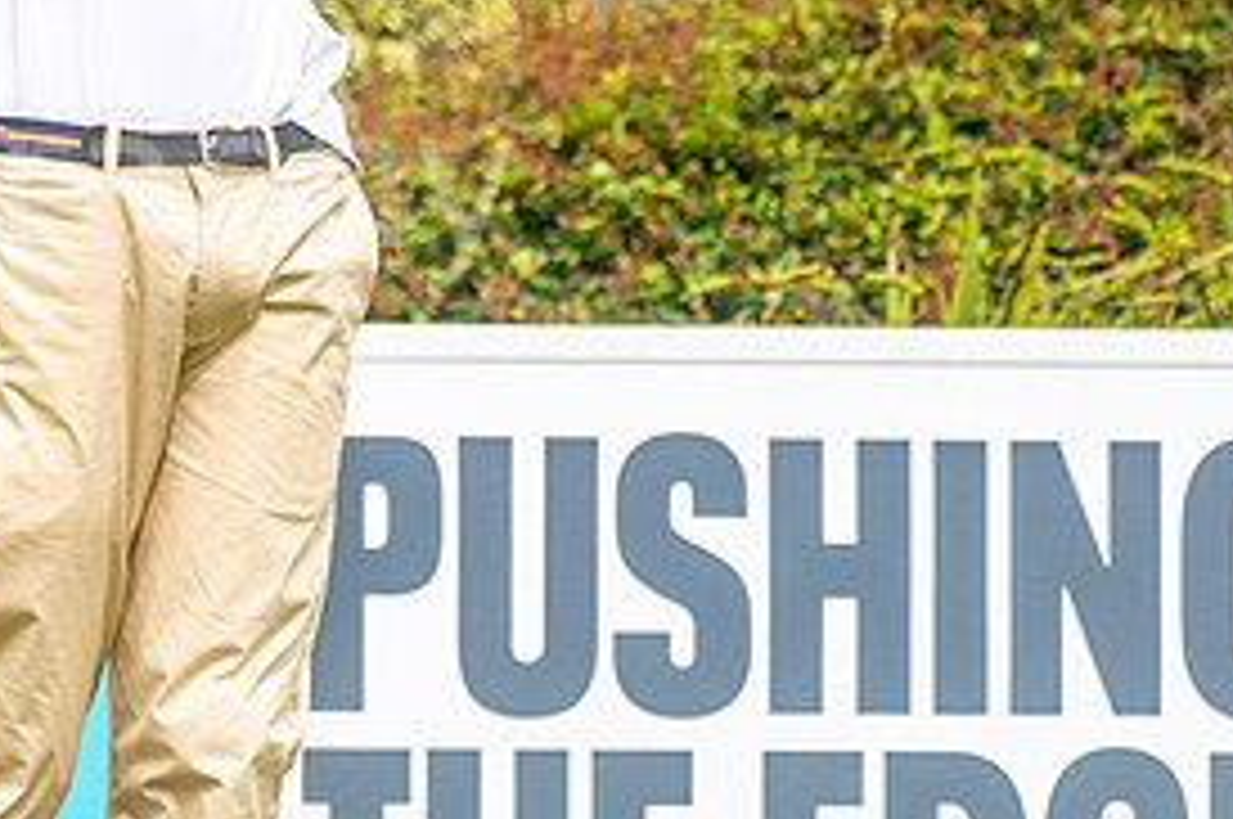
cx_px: -289
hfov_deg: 1.8
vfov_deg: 1.2
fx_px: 38519
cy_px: -193
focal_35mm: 1126
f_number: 4
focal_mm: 300
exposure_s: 1/5000
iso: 500
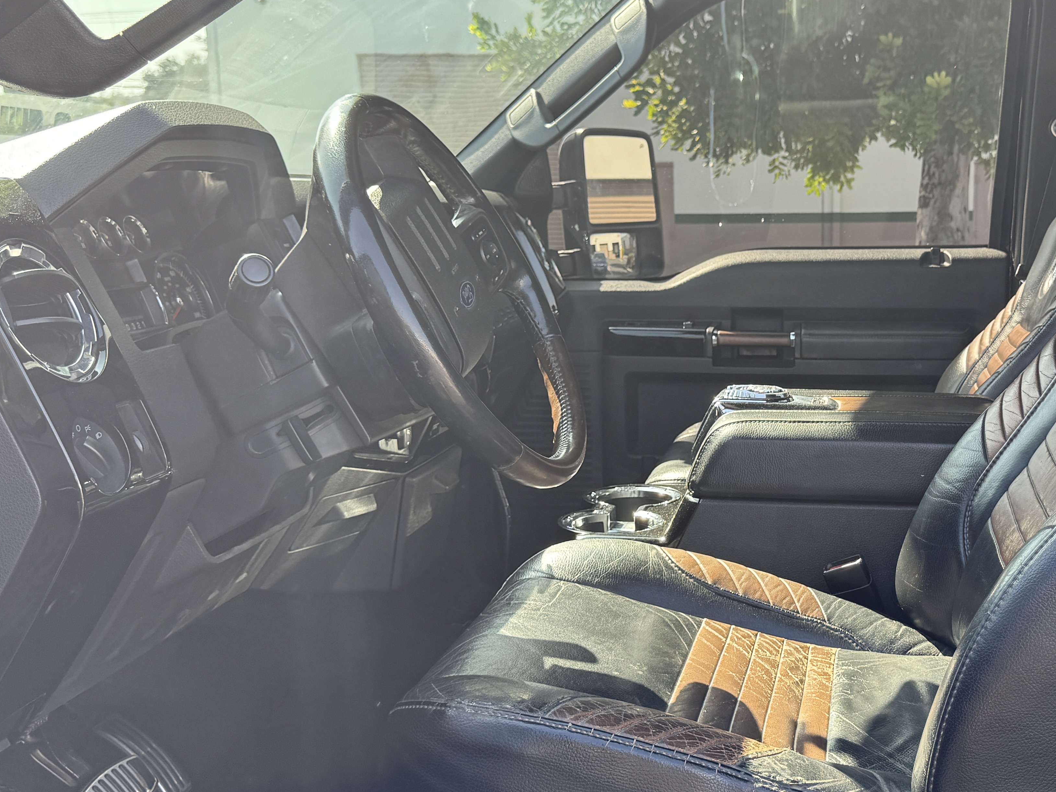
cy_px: 436
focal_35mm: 42
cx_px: 774
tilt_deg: -11.0
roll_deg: +0.2
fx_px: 1281
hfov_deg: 43.5
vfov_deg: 34.3
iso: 80
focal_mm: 6.76
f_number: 1.78
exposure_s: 1/314
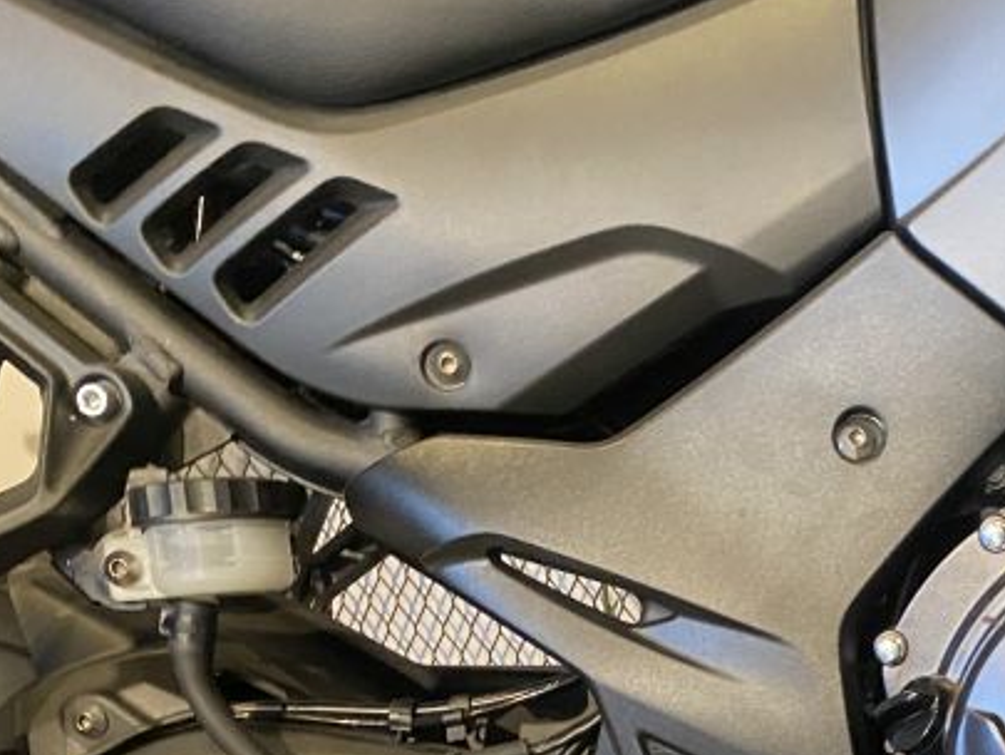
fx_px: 1975
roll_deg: -0.7
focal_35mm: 68
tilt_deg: -22.2
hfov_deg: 26.1
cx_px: 1144
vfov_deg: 20.2
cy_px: 925
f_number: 1.8
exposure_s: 1/33
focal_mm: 4.25
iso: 500
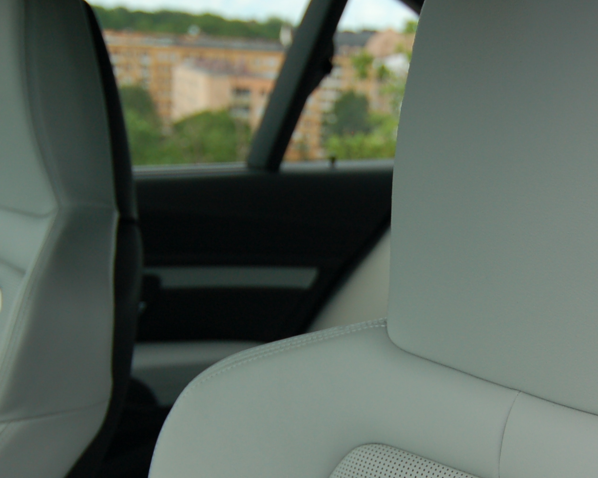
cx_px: 352
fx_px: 1309
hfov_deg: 25.7
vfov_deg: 20.4
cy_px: 391
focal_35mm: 74
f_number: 4
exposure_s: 1/500
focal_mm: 22
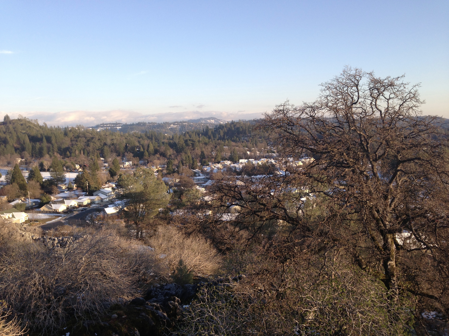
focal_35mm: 33
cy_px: 168
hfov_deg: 55.4
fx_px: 428
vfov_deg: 42.9
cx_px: 224
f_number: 2.4
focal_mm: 4.13
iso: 50
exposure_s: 1/352
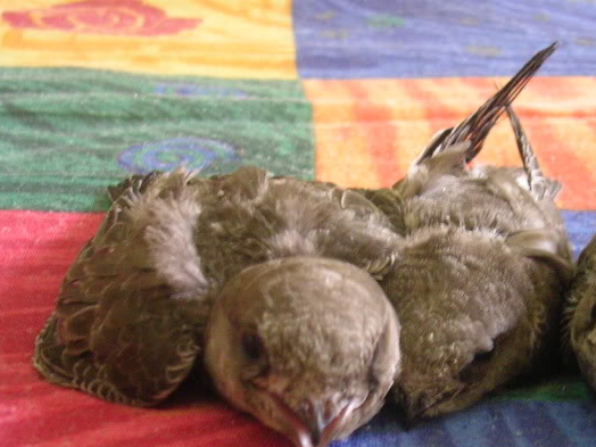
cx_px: 423
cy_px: 278
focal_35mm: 58
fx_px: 999
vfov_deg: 25.2
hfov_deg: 32.8
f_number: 2.8
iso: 166
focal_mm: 5.8
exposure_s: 1/6.3
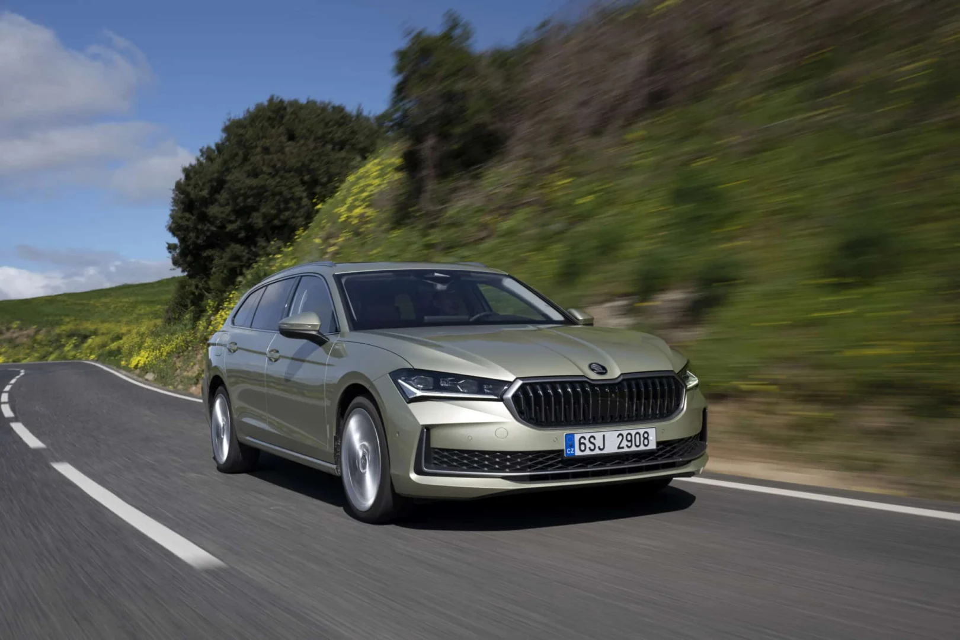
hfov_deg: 48.5
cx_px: 480
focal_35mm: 40
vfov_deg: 33.4
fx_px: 1067
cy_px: 320
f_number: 10
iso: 32
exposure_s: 1/30
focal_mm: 40
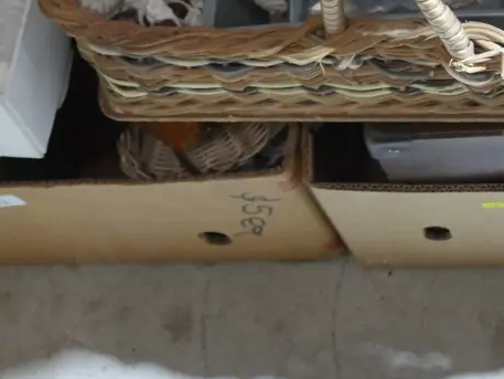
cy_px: -1
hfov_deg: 18.8
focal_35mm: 103
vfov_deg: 14.2
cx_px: 449
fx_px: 1500
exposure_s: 1/60
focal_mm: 23
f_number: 5.1
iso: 3200
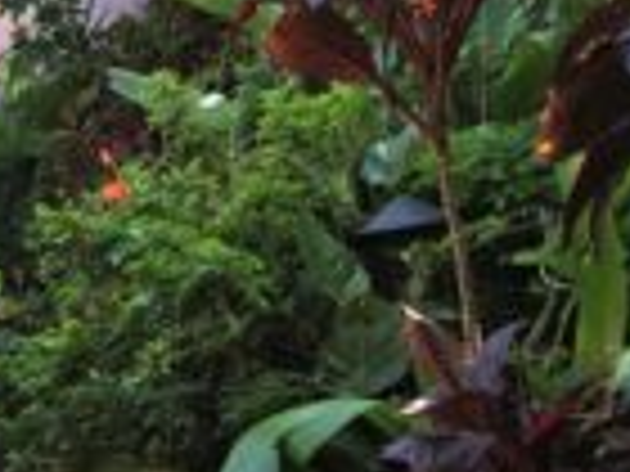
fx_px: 1565
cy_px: 539
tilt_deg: -5.8
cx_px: -140
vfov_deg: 16.6
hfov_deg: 21.1
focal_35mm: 86
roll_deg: -0.5
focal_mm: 4.15
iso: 32
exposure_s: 1/60
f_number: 2.2
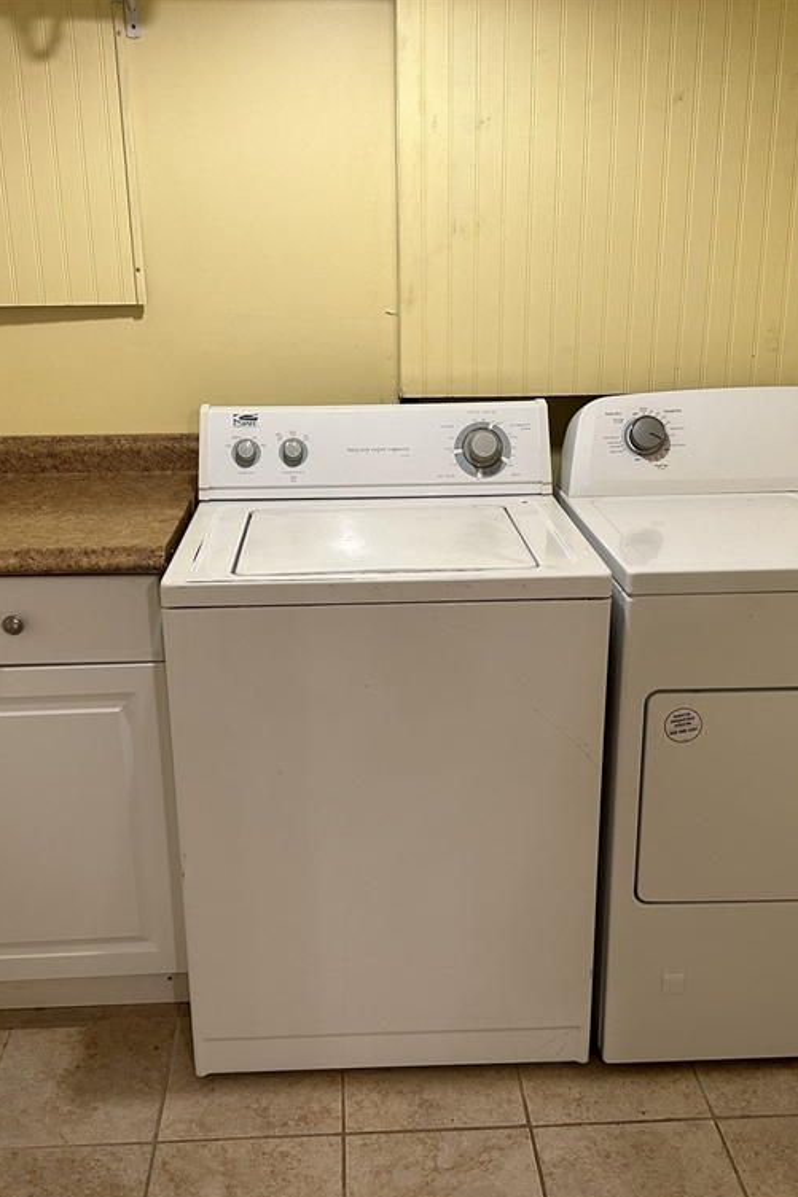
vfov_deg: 55.8
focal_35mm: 34
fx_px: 1131
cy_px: 610
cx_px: 377
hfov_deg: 38.9
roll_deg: +0.9
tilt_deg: -18.9
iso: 200
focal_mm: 6.86
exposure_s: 1/120
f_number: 1.78
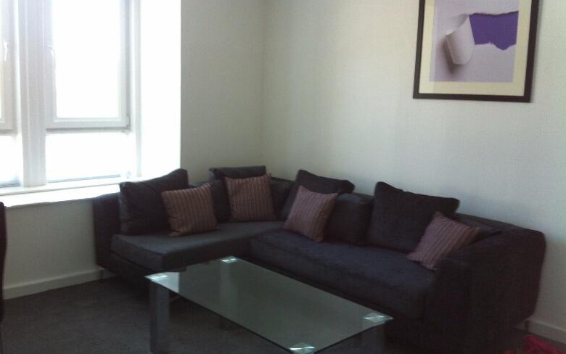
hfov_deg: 51.5
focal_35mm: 38
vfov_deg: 33.6
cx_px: 278
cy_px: 189
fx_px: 586
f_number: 2.8
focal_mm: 3.85
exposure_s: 1/15
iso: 80
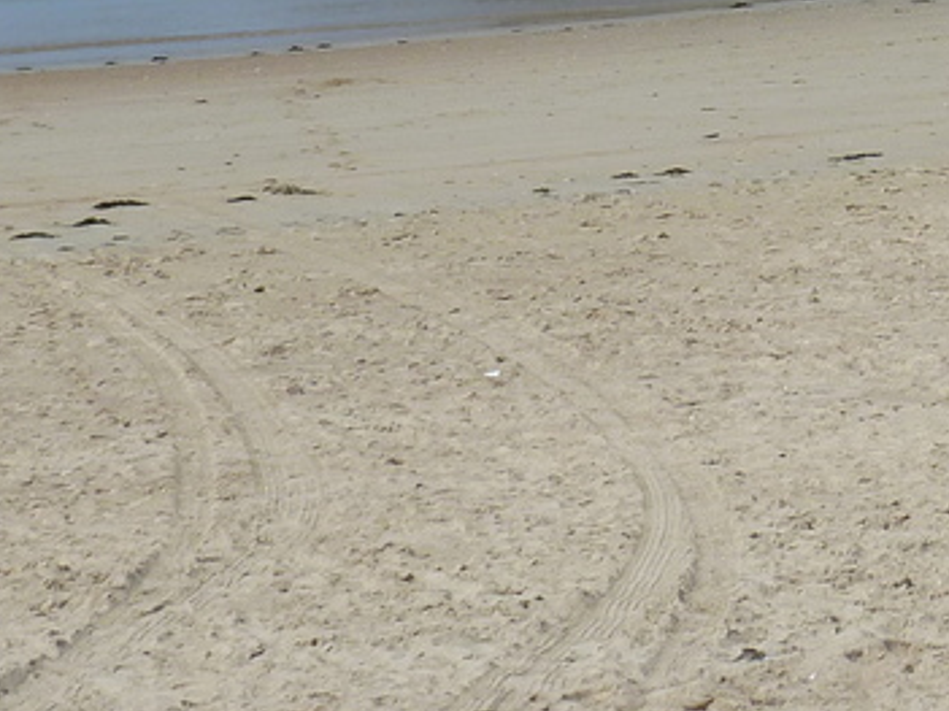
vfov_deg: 6.4
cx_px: 1160
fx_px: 6276
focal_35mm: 229
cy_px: -257
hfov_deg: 8.5
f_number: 5.6
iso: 80
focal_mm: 11
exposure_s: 1/500
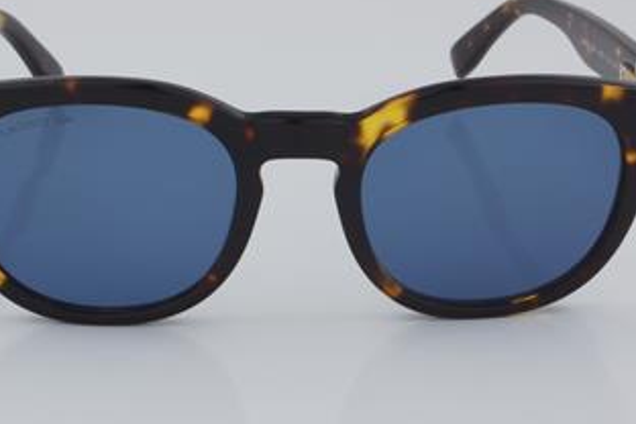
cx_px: 294
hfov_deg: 19.3
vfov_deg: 13.0
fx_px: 1866
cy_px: 208
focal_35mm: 106
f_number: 32
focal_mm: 55
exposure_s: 1/4
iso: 100
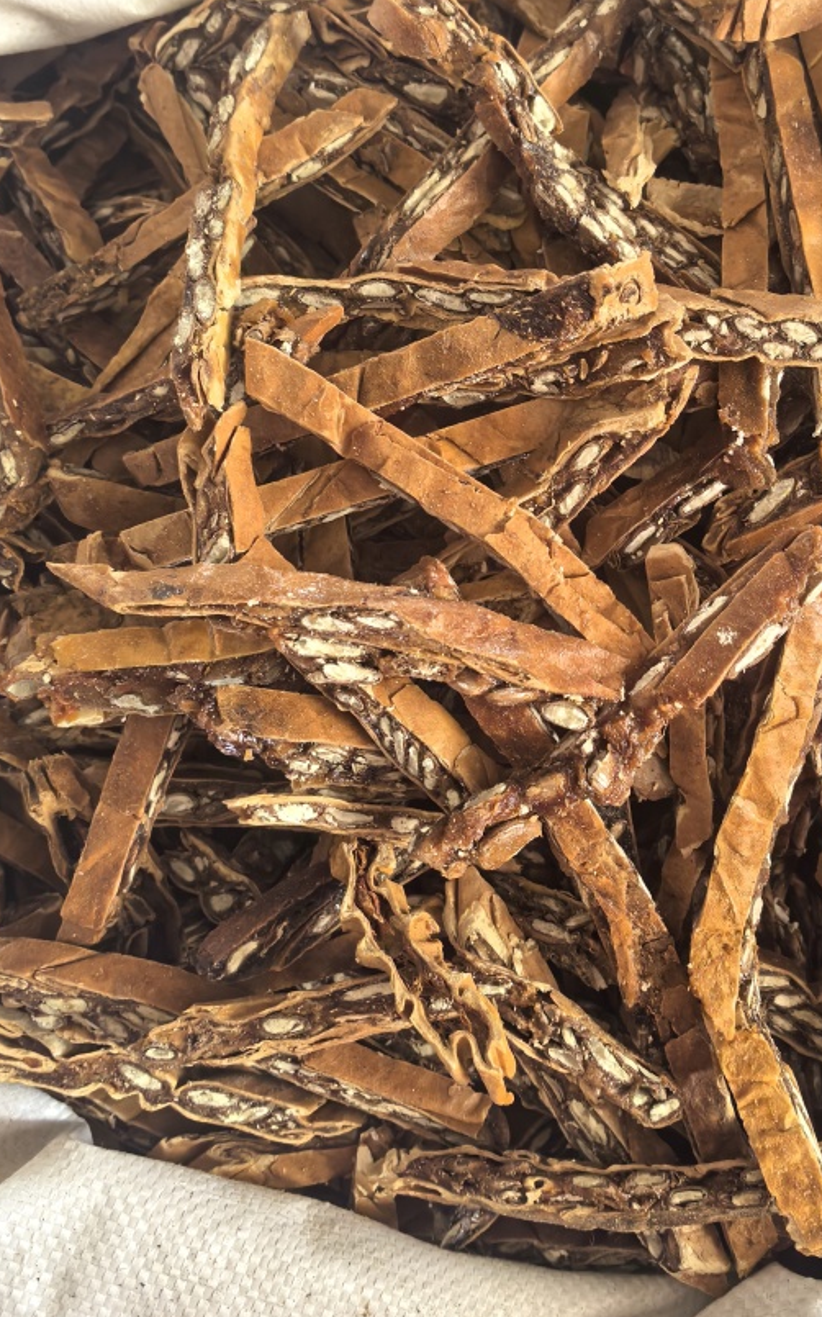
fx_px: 1363
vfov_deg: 51.2
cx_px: 606
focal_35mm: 38
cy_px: 528
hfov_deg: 33.0
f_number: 2
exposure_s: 1/100
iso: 200
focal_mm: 6.35
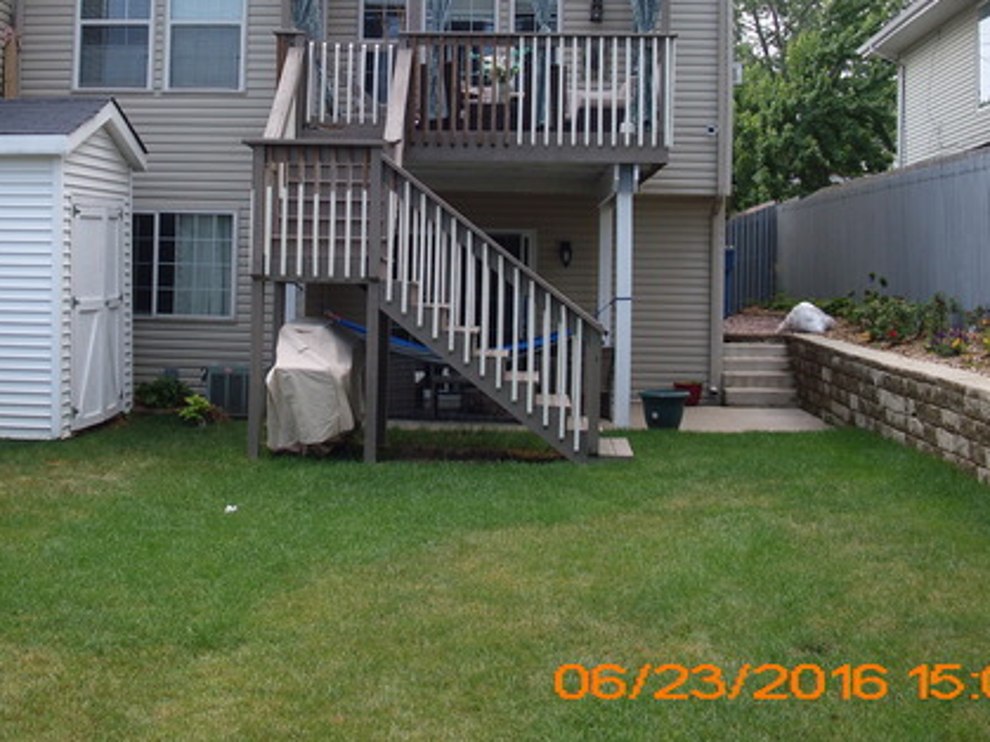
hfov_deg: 34.8
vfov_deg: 26.2
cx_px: 399
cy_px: 177
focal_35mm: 55
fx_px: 1573
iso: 80
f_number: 3.1
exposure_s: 1/400
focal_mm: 6.3
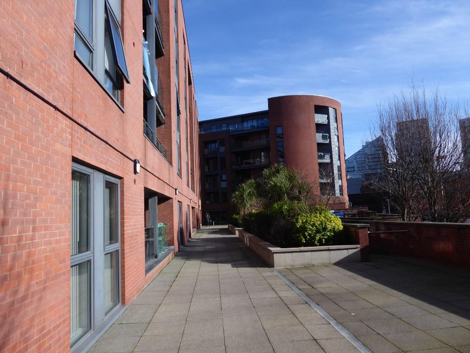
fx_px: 339
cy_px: 176
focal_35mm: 25
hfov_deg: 69.4
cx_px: 235
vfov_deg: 54.9
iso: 80
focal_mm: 4.3
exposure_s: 1/640
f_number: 3.3
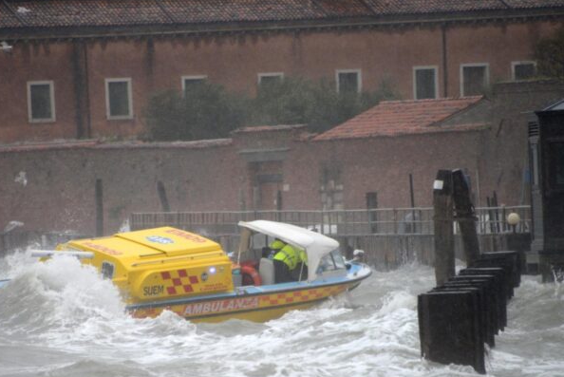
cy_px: 272
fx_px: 8105
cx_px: 232
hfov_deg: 4.0
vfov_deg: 2.7
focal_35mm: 517
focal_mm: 300
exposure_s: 1/800
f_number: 5.6
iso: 1400
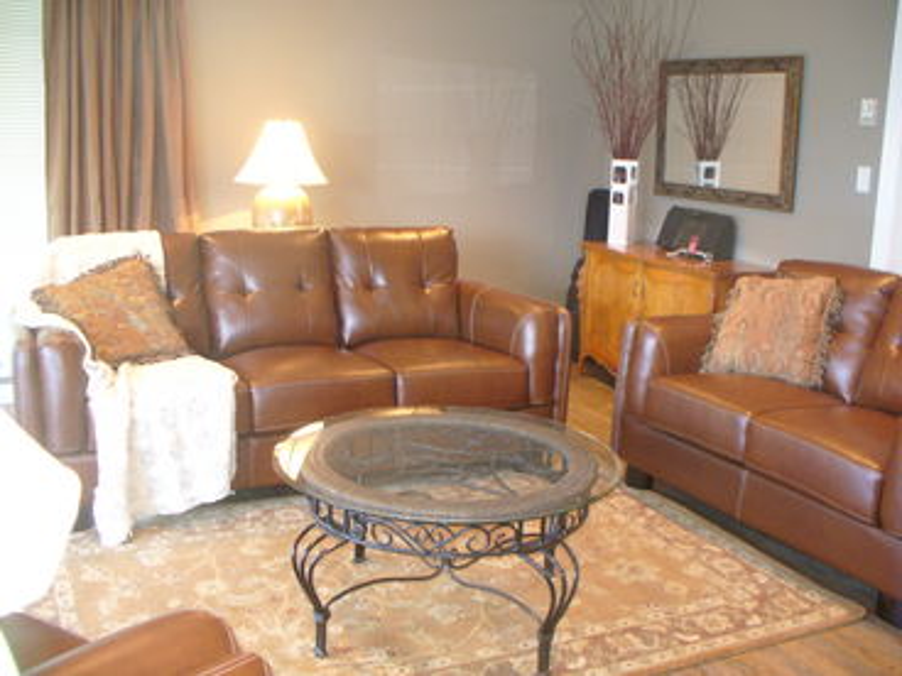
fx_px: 964
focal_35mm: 37
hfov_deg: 50.1
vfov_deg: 38.7
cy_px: 338
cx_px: 451
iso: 300
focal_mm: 6.1
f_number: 2.8
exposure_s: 1/8
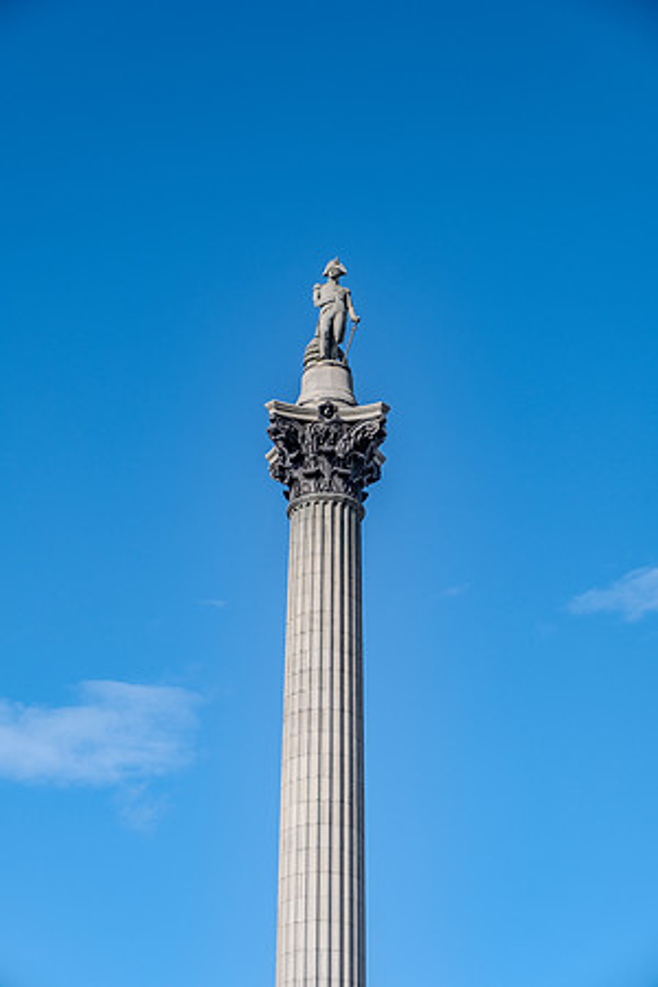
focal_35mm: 83
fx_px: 2275
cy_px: 494
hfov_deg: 16.5
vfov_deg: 24.5
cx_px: 329
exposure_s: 1/850
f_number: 5.6
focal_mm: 55
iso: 160
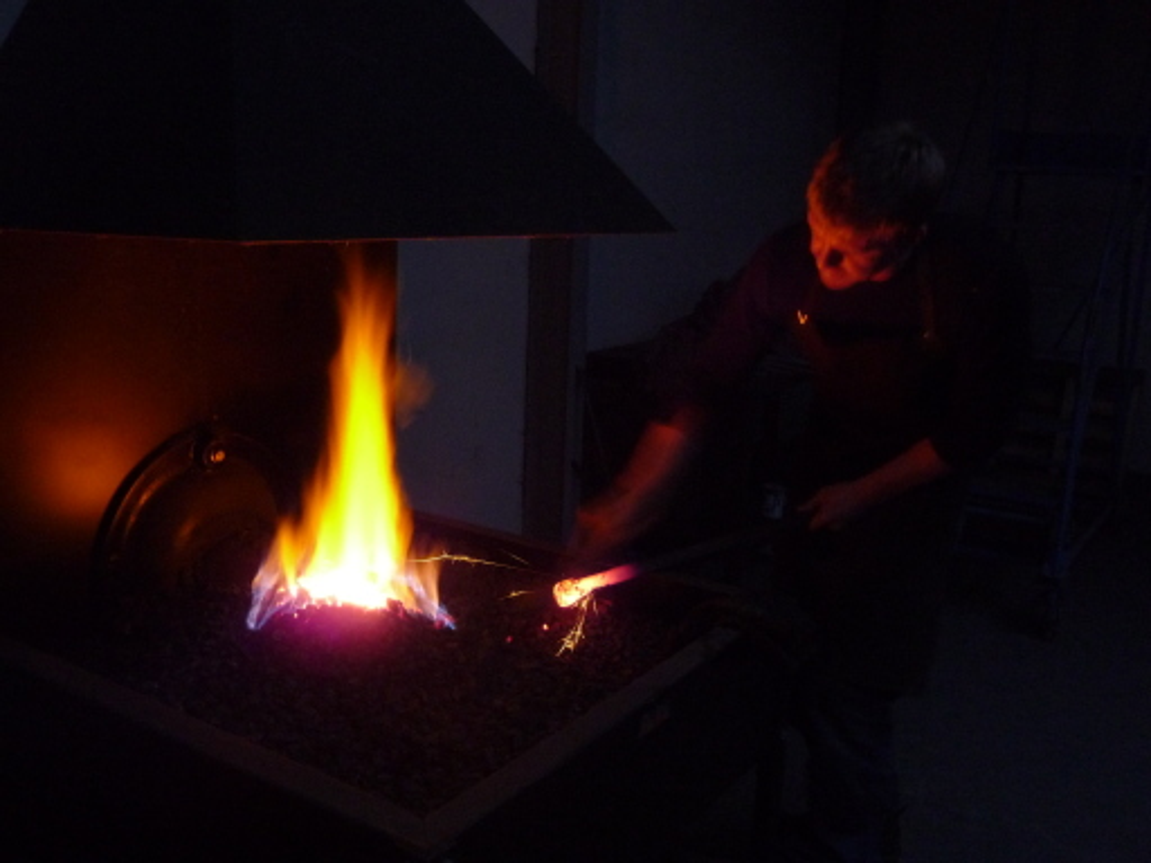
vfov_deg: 41.8
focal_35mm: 34
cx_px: 576
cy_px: 432
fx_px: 1131
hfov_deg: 54.0
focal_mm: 5.6
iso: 400
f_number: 3.6
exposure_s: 1/8
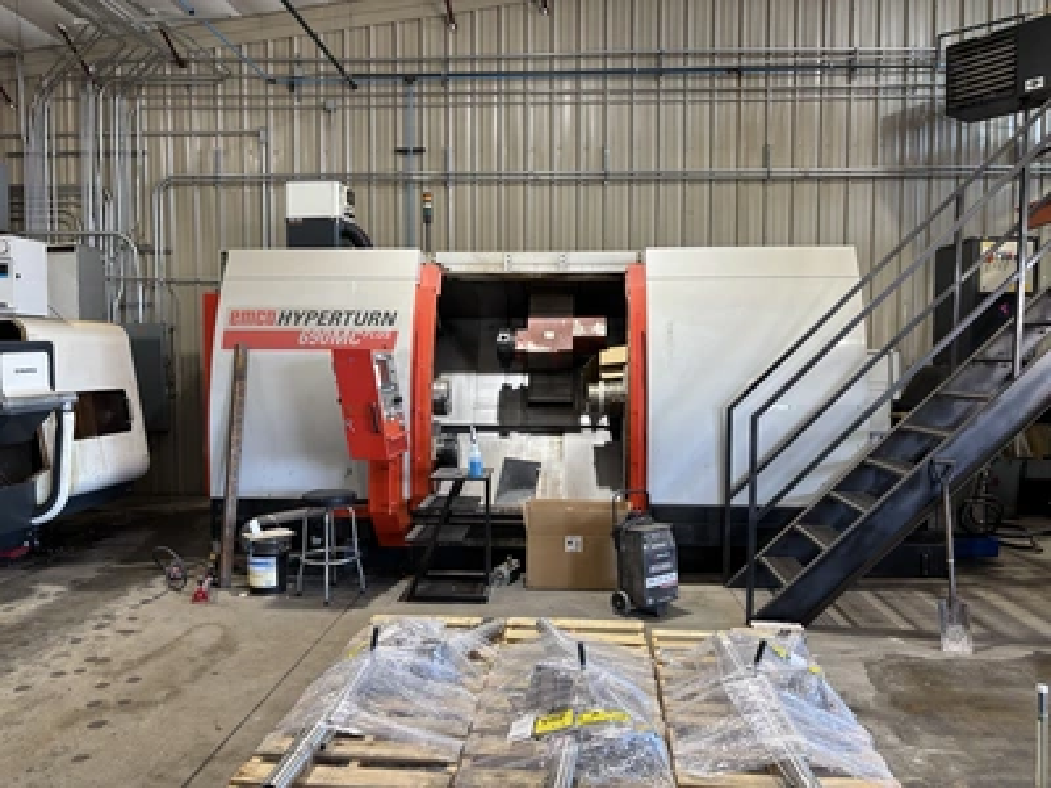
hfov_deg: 67.3
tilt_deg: -1.3
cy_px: 394
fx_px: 789
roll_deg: +0.7
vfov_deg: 53.1
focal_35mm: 26
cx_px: 526
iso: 80
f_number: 1.6
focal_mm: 5.96
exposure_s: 1/60
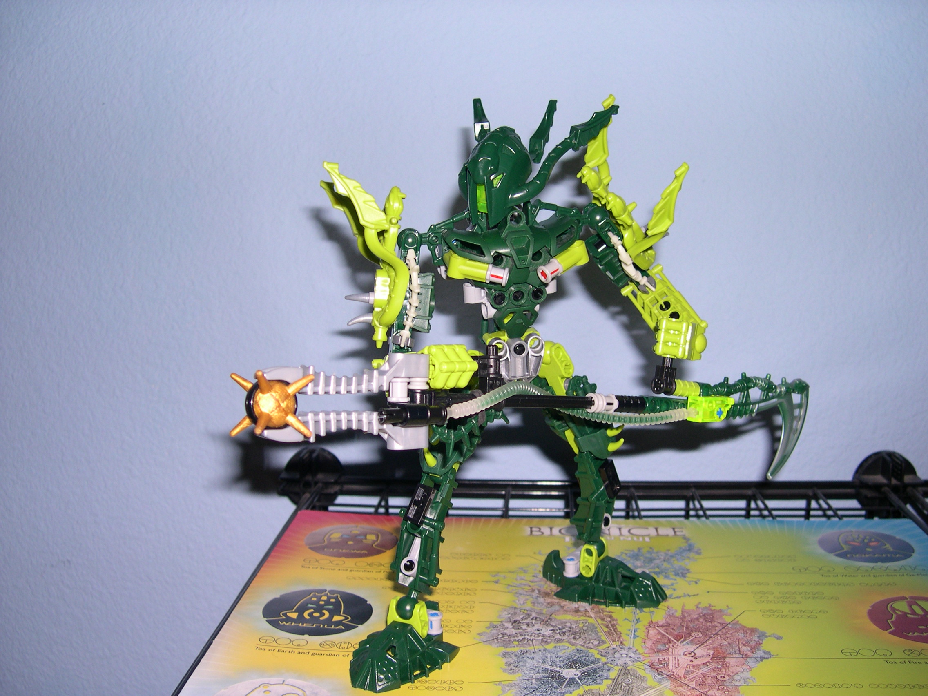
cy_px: 348
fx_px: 1019
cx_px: 464
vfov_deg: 37.7
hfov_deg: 49.0
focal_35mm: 38
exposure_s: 1/60
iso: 100
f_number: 2.8
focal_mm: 8
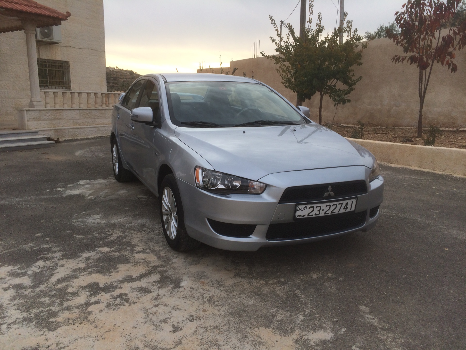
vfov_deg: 48.2
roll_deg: -1.5
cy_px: 175
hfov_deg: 61.7
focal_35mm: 29
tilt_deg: -11.4
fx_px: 390
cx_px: 233
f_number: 2.2
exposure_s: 1/570
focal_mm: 4.15
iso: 32
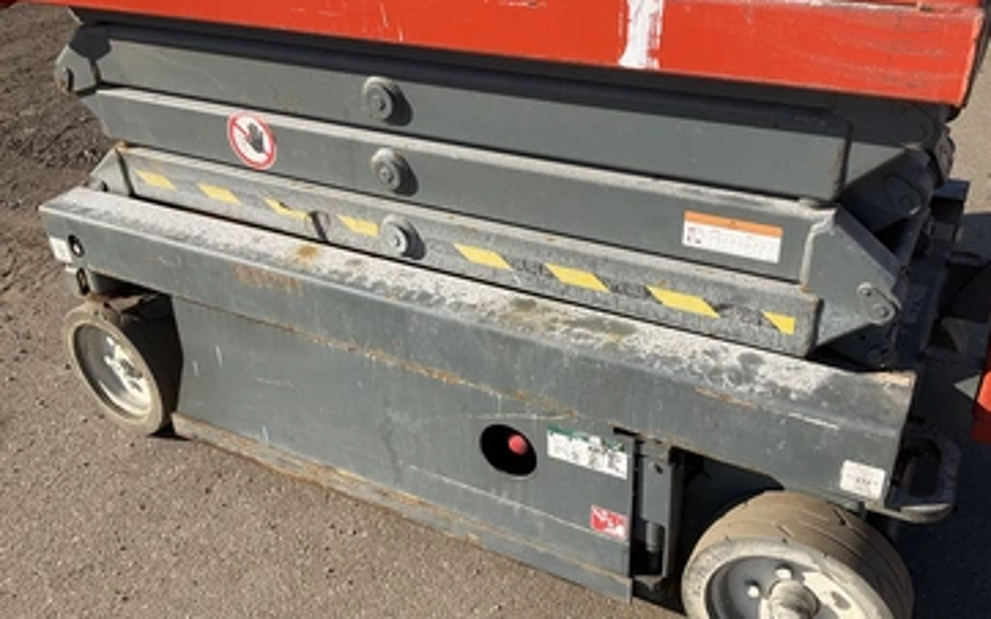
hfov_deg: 56.7
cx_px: 493
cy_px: 307
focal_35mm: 34
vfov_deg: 37.2
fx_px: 918
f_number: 1.8
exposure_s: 1/1626
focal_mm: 3
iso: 25
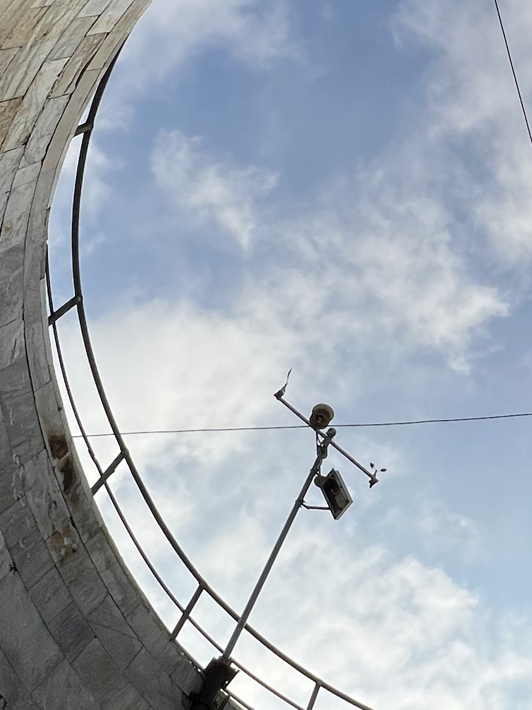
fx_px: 902
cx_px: 577
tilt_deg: +67.7
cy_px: 287
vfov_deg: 42.8
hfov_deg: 29.8
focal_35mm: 44
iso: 40
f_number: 1.8
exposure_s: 1/6494
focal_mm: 1.57
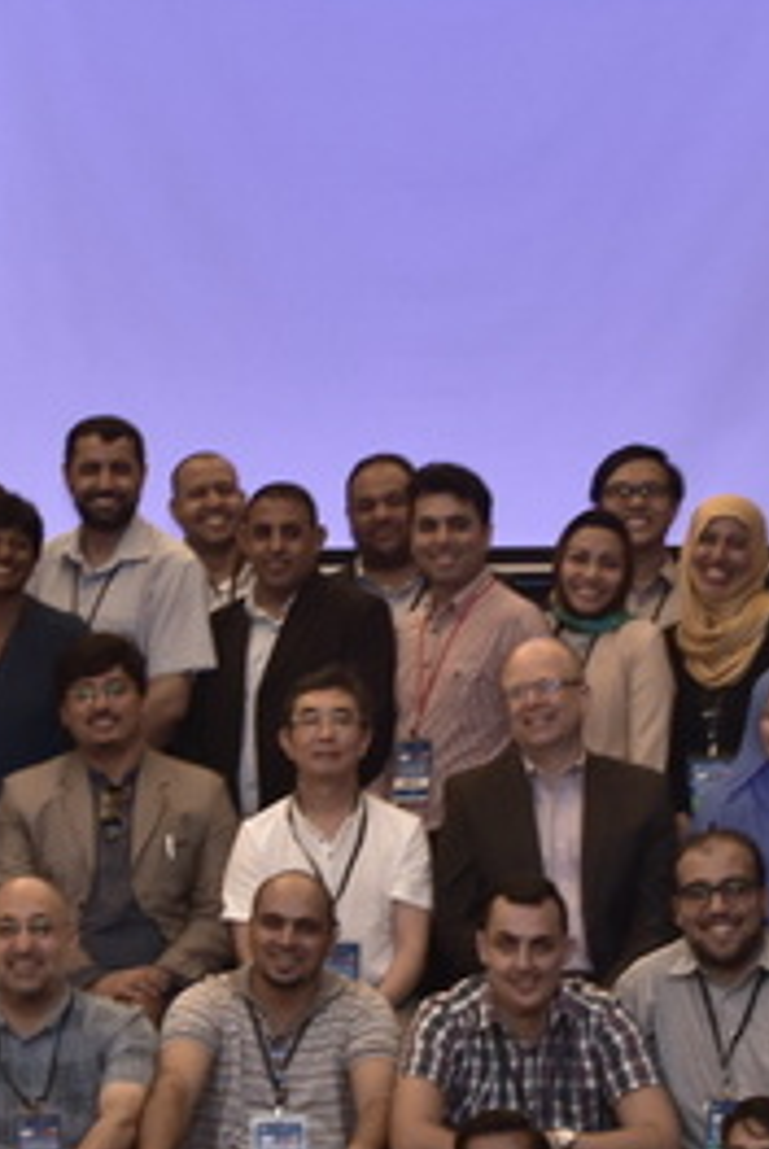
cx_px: 218
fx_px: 5097
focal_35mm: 160
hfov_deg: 8.6
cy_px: 616
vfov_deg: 12.9
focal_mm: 35
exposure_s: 1/50
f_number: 6.3
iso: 1000
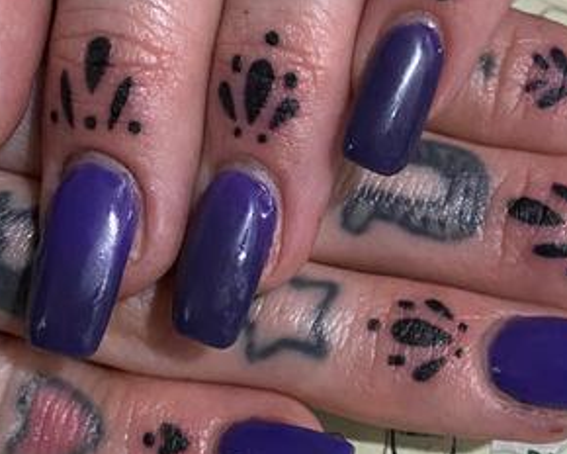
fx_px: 1175
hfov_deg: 27.1
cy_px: 151
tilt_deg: -51.4
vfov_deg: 21.8
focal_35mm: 70
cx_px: 336
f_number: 1.8
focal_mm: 4.25
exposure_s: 1/30
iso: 800
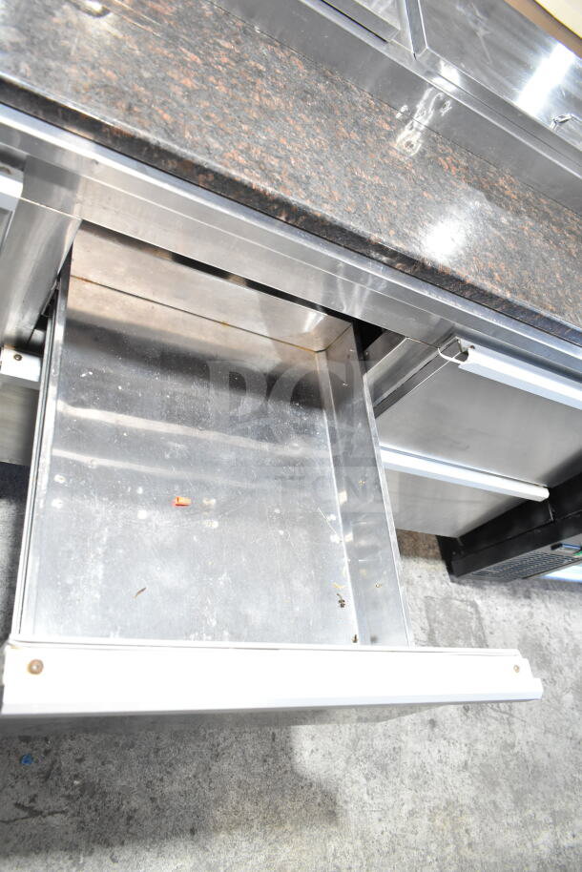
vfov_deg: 67.4
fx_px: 654
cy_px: 436
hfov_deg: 48.0
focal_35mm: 27
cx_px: 291
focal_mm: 18
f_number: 4
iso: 1600
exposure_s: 1/60
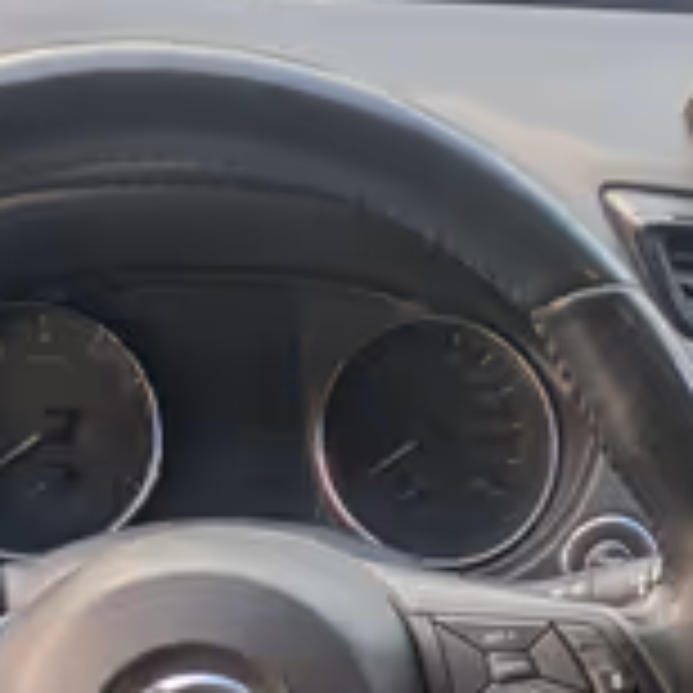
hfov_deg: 30.8
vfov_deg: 26.5
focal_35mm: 55
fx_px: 1246
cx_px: 464
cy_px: 891
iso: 44
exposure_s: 1/82.4
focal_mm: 2.35
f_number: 2.2
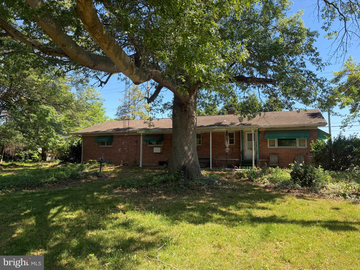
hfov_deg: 71.6
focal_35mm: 24
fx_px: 250
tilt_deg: +4.8
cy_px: 135
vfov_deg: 56.8
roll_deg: -0.7
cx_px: 180
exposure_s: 1/1361
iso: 100
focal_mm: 6.76
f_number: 1.78
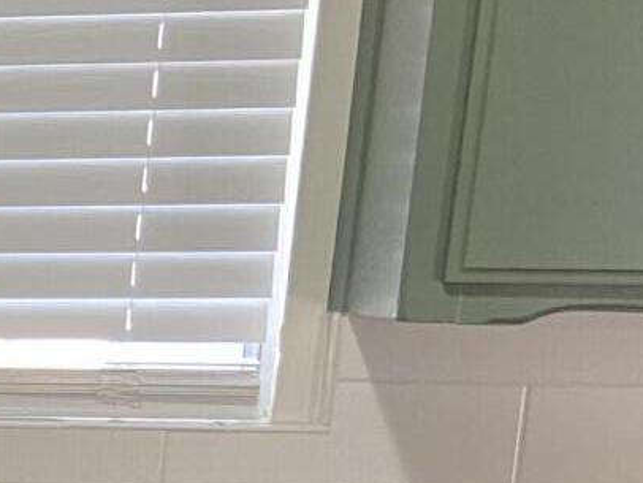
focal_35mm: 128
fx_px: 2379
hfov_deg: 13.4
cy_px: 779
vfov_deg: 11.0
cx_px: -614
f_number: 1.8
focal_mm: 4.25
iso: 320
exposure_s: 1/60
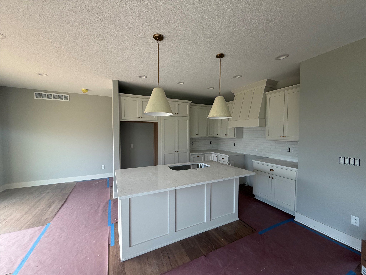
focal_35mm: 14
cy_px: 138
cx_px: 183
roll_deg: +0.3
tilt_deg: -2.4
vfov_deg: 85.7
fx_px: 148
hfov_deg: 102.1
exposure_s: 1/121
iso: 200
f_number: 2.2
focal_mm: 2.22
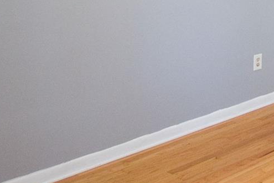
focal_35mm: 62
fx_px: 472
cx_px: 364
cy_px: -6
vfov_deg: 21.1
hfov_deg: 26.8
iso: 640
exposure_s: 1/60
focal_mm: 10
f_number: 3.5
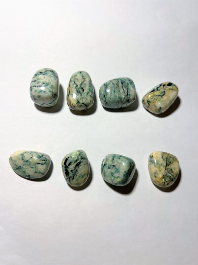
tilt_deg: -65.5
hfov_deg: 53.1
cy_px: 132
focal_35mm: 26
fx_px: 198
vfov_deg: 67.3
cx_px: 99
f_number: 1.6
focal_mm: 5.1
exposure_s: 1/129
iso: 32
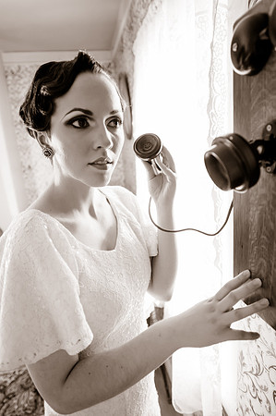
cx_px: 138
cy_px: 208
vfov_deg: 73.8
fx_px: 277
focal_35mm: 24
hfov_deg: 53.0
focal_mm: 24
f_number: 2.8
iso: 3200
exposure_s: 1/60
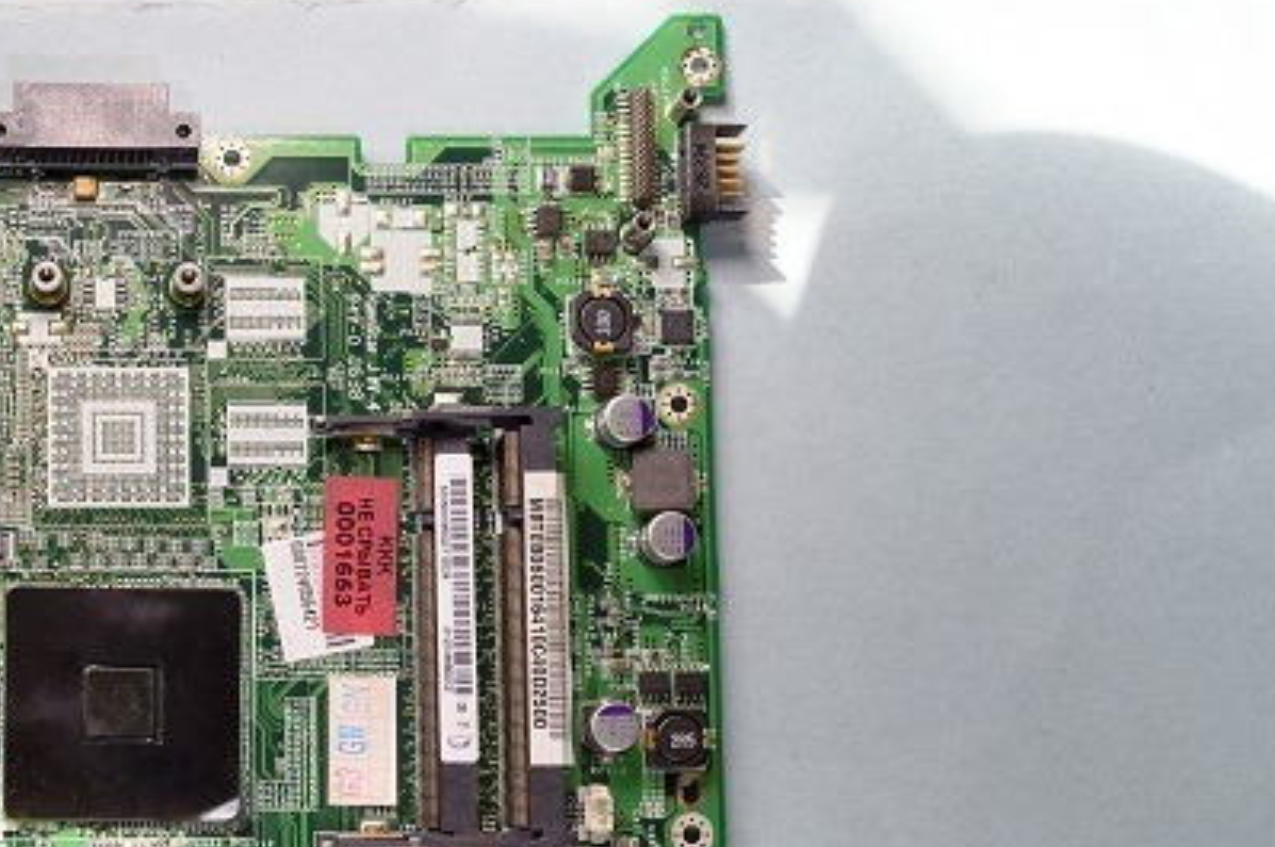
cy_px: 697
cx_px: 195
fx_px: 2193
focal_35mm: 62
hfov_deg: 31.3
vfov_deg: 21.5
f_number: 8
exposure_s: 1/15
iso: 100
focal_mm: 22
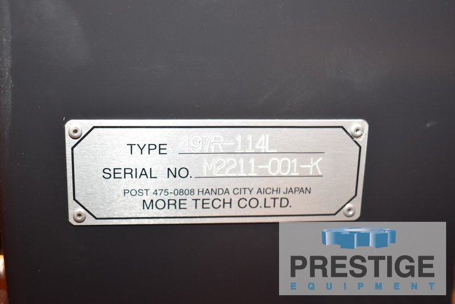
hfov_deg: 36.9
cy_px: 152
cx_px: 228
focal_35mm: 54
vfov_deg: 25.1
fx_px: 683
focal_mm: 36
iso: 800
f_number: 4.8
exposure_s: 1/60
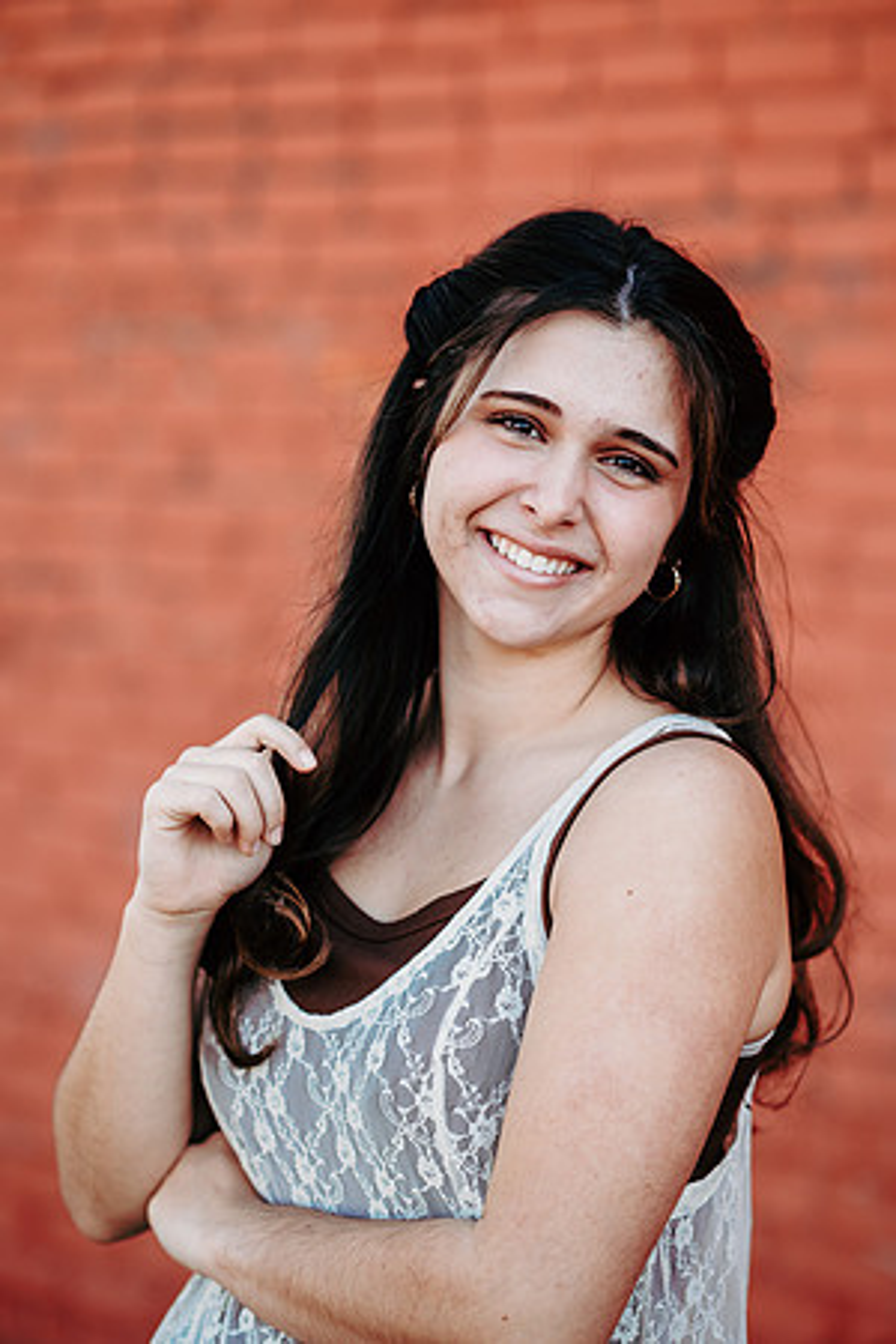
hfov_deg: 16.1
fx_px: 3173
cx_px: 448
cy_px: 672
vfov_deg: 23.9
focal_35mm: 85
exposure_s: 1/400
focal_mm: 85
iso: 100
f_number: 2.2
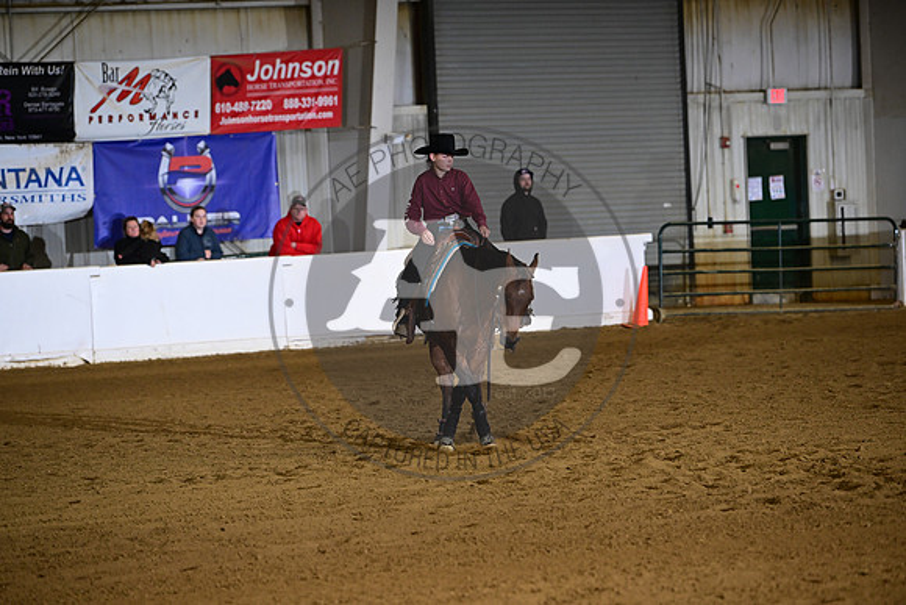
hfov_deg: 10.3
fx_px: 5034
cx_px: 453
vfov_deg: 6.9
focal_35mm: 200
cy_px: 302
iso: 2000
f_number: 4
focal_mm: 200
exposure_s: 1/200
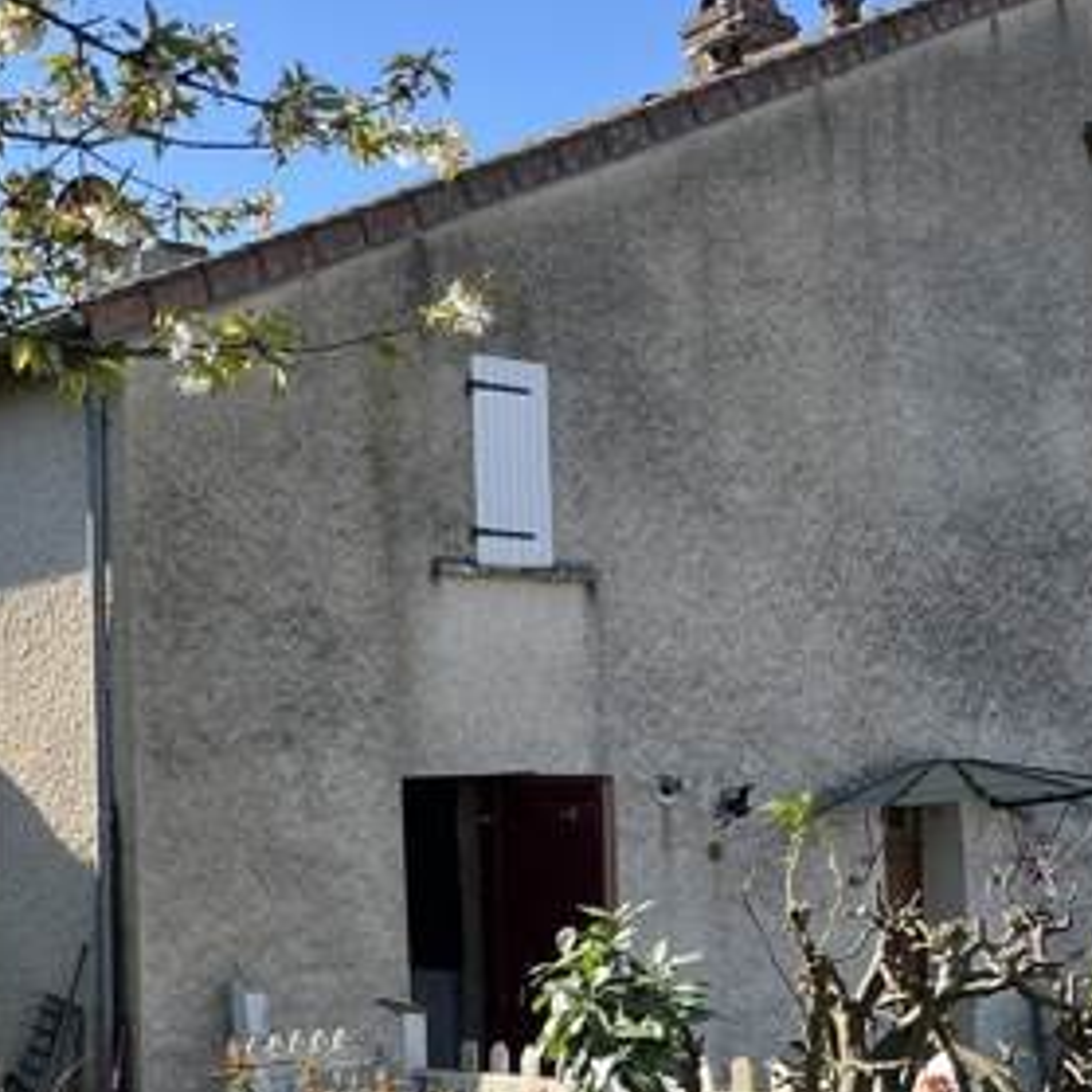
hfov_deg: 22.6
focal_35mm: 66
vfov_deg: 26.0
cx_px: -419
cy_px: 728
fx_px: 2356
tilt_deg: +3.6
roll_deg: +1.5
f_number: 1.6
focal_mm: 5.1
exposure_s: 1/920
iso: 50
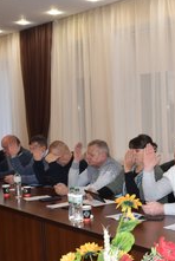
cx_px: 173
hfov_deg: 20.4
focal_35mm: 65
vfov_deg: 30.9
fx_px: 472
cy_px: 152
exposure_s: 1/60
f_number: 4
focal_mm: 24
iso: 800
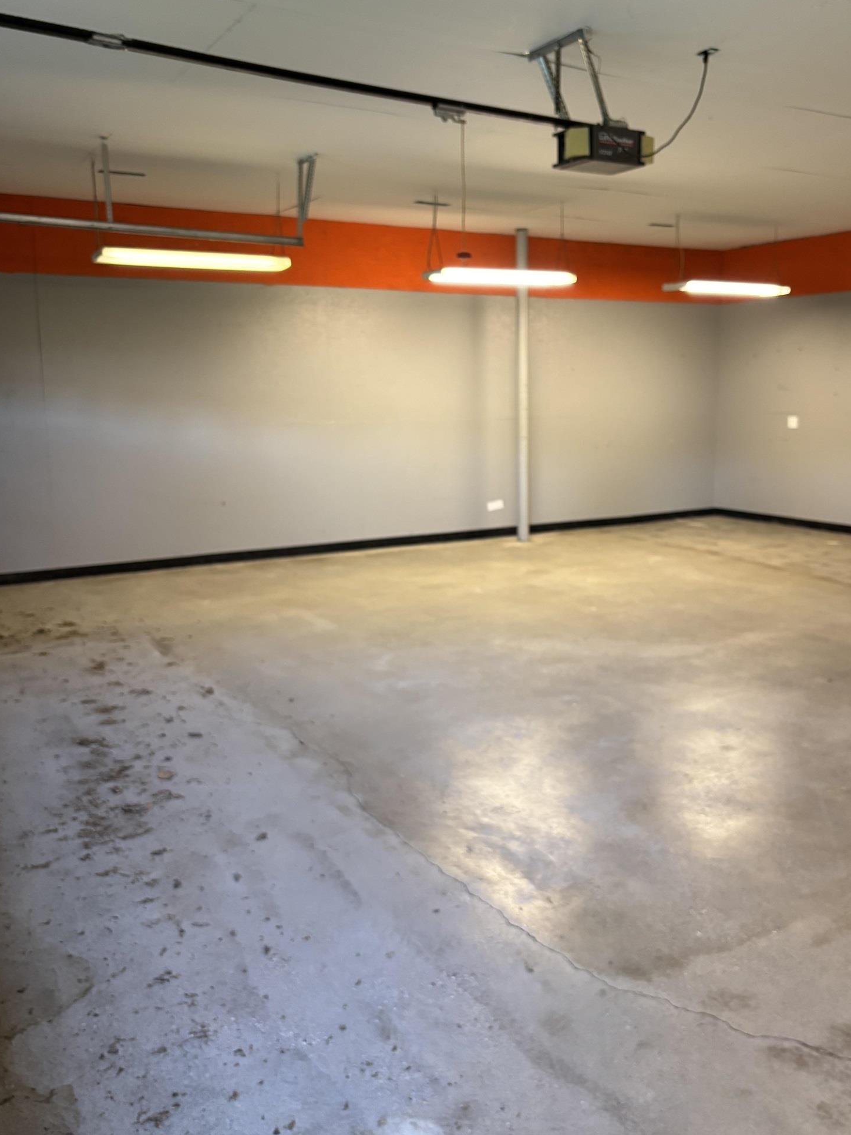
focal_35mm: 31
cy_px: 525
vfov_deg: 58.3
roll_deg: -0.3
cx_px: 476
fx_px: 1016
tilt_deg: -7.0
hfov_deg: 45.4
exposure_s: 1/60
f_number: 1.6
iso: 200
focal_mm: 5.96
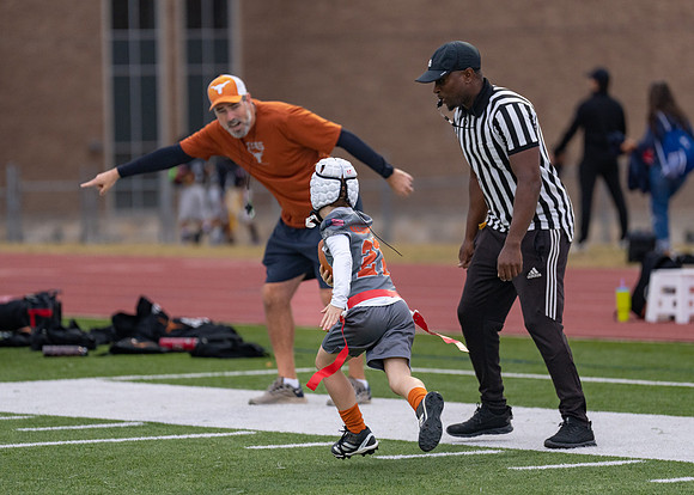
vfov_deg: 5.3
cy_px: 246
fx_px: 5316
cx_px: 354
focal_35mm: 270
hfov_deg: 7.5
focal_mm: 200
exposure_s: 1/1000
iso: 800
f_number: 2.8
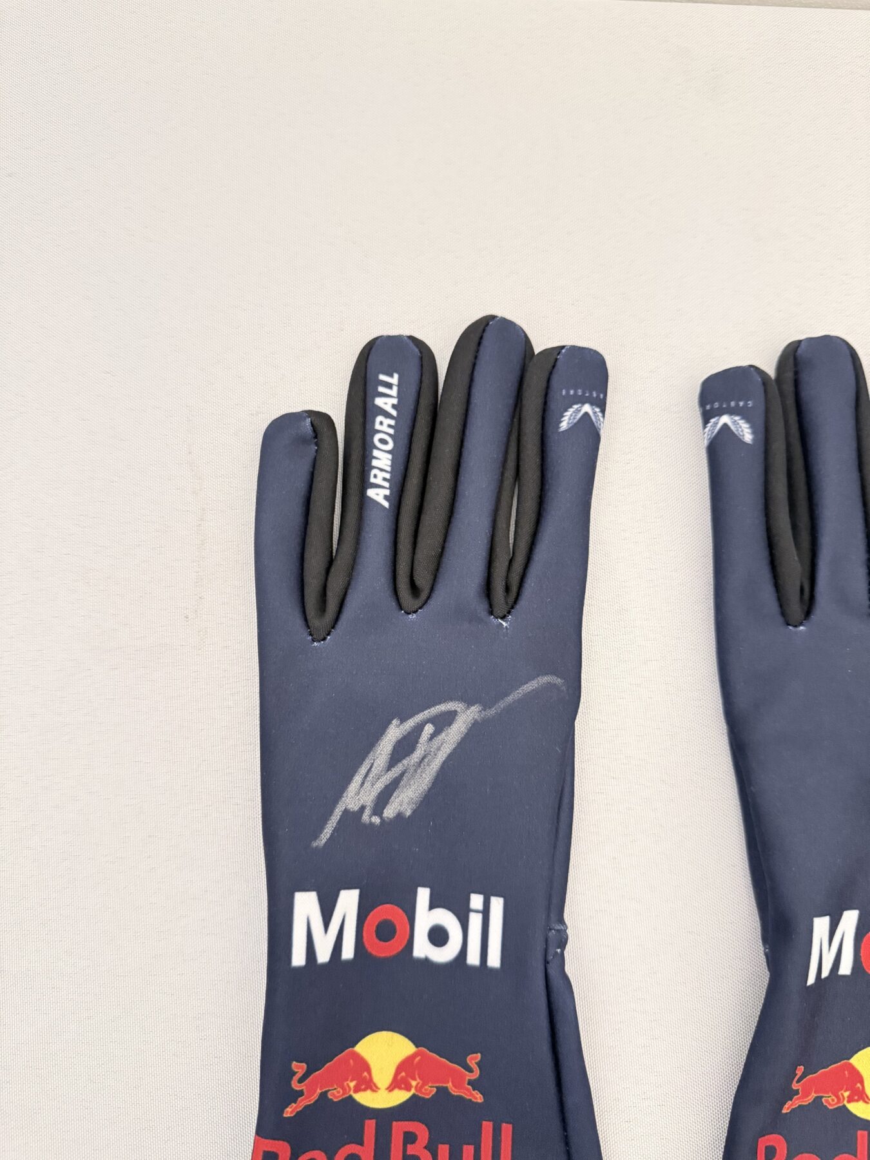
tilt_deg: -81.7
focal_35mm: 24
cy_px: 580
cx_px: 435
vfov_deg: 71.6
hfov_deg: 56.8
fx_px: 804
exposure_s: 1/33
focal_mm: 6.76
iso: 640
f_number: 1.78
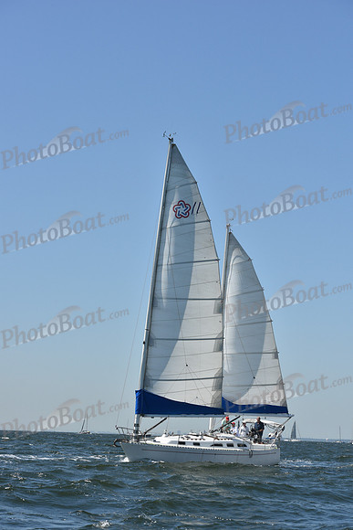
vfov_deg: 23.9
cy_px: 265
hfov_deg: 16.1
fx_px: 1249
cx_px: 176
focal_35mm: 85
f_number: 8
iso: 250
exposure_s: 1/1250
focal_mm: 85
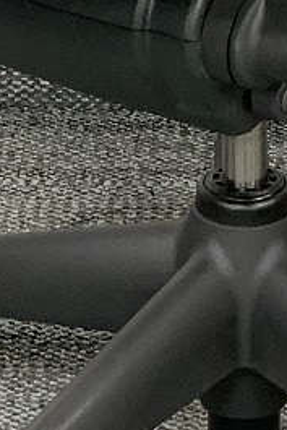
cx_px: 287
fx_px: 3248
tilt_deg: -19.7
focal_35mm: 272
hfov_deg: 5.0
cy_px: -217
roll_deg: -0.2
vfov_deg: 7.4
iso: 160
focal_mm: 6
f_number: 2.4
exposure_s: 1/60
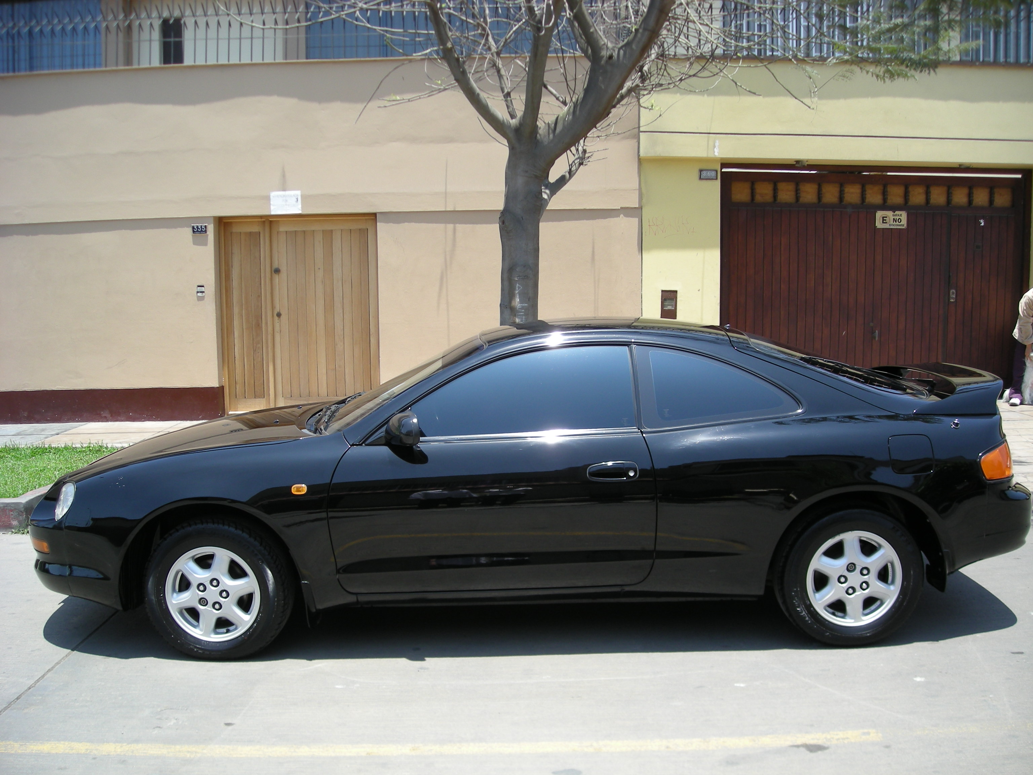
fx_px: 1044
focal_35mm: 35
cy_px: 388
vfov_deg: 40.7
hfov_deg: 52.6
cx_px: 516
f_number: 2.8
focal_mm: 5.7
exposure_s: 1/354
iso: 50
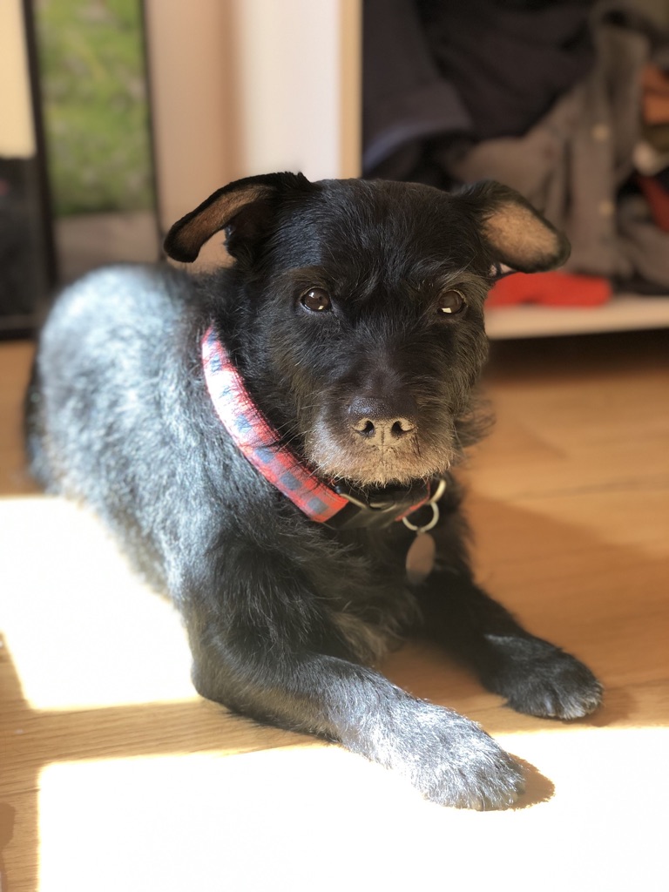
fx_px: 1340
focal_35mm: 52
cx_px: 334
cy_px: 446
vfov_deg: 36.8
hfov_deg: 28.0
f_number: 2.4
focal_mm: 6
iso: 32
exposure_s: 1/60
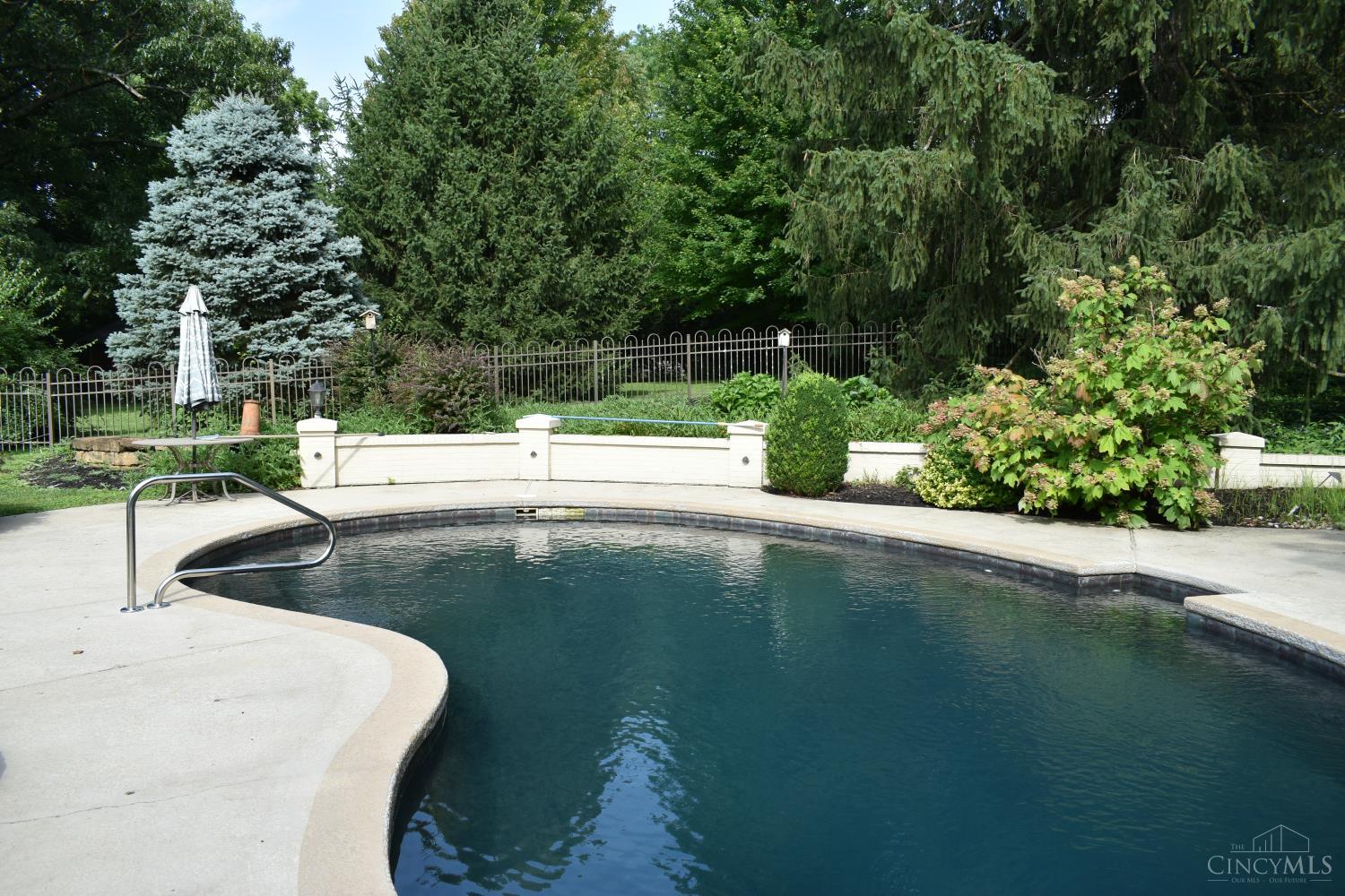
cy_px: 448
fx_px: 1009
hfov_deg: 67.4
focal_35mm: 27
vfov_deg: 47.9
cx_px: 672
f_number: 8
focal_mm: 18
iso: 110
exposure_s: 1/250
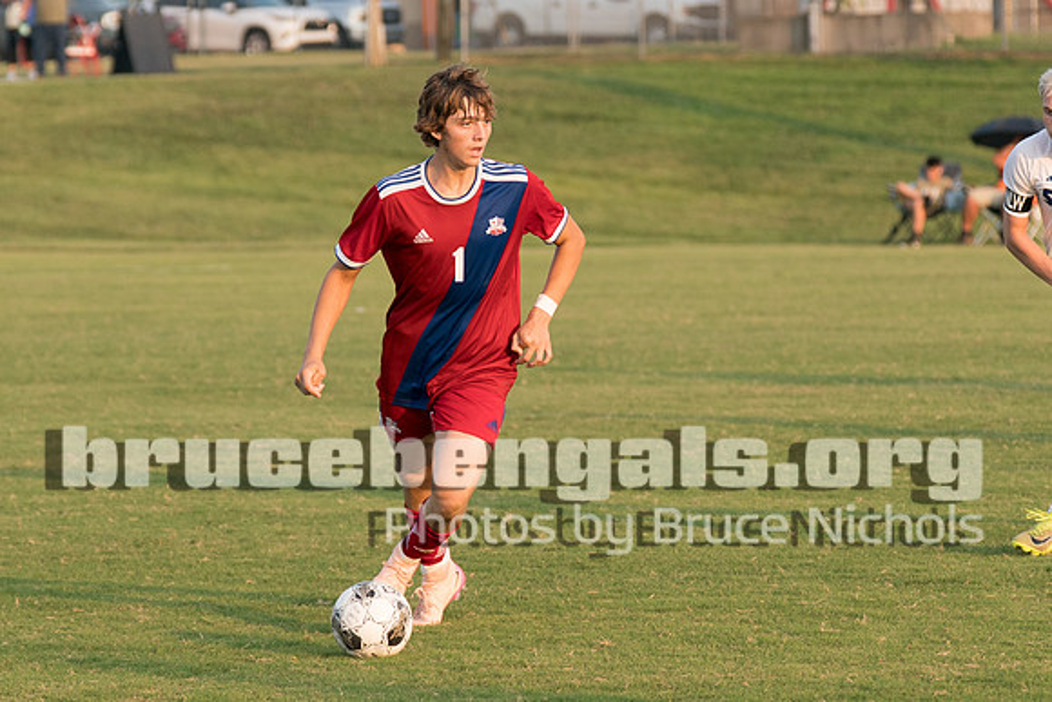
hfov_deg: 9.5
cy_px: 319
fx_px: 6340
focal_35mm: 217
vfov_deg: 6.3
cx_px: 463
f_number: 2.8
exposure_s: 1/1250
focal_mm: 92
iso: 320
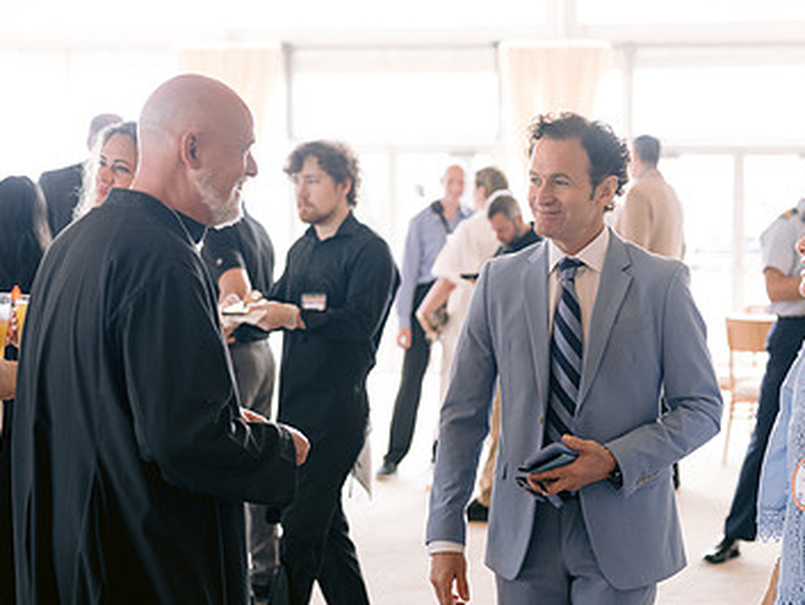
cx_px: 552
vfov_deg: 18.7
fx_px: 1838
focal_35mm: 79
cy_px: 337
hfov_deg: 24.6
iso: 500
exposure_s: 1/125
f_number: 2.5
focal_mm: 50
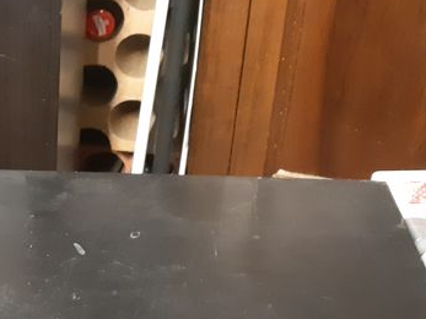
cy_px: 209
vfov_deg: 19.6
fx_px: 923
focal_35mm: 75
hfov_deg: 23.6
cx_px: -91
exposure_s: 1/10
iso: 800
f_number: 1.7
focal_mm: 3.93
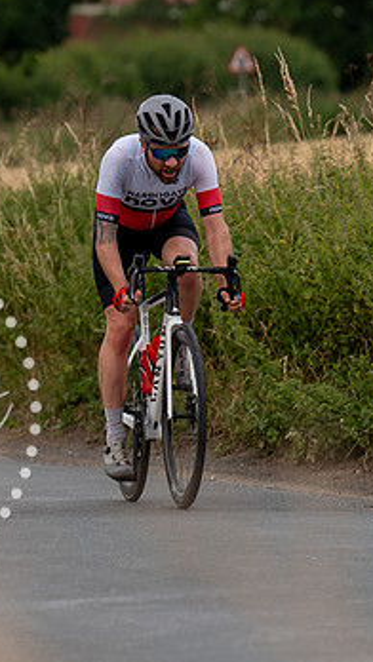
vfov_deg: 4.9
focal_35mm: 437
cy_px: 295
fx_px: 7676
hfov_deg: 2.8
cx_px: 155
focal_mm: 150
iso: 320
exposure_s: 1/1000
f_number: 3.2
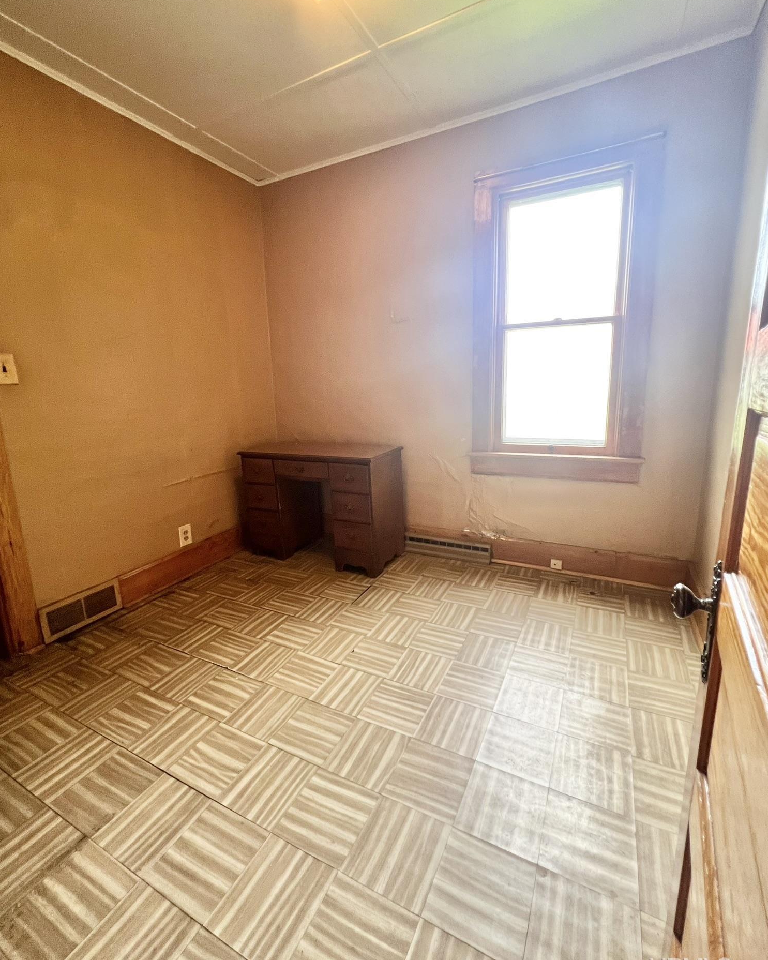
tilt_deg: -10.1
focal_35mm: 14
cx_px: 396
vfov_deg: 100.7
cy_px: 464
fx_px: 398
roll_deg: +2.3
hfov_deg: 88.0
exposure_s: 1/60
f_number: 1.8
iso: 125
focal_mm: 1.57
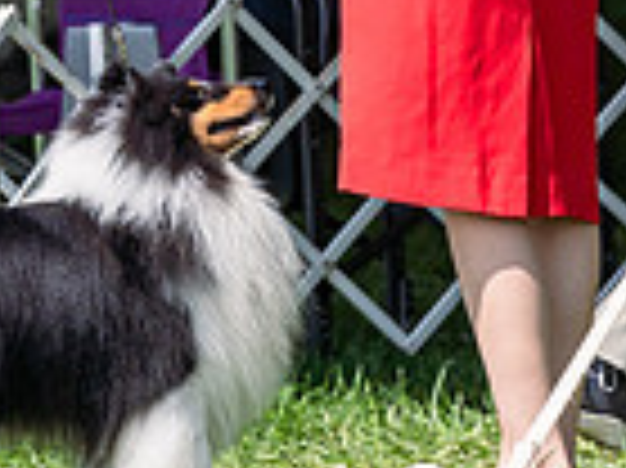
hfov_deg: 2.3
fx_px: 15394
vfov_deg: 1.7
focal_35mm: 852
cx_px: -38
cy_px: -94
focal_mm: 182
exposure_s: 1/1000
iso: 100
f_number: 4.5
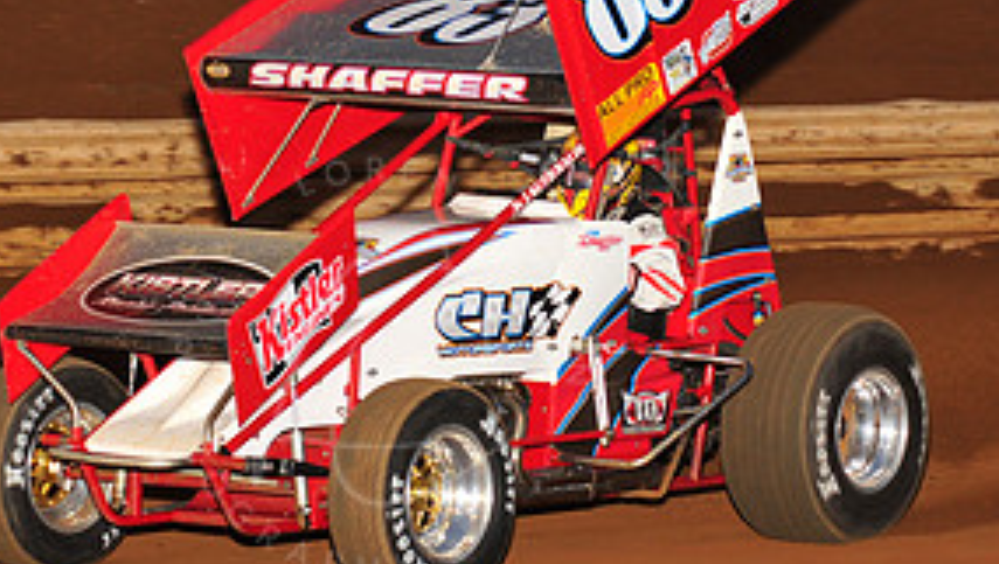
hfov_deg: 11.7
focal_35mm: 183
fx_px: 4853
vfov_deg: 6.6
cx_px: 375
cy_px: 46
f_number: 6.3
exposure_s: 1/320
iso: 800
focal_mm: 86
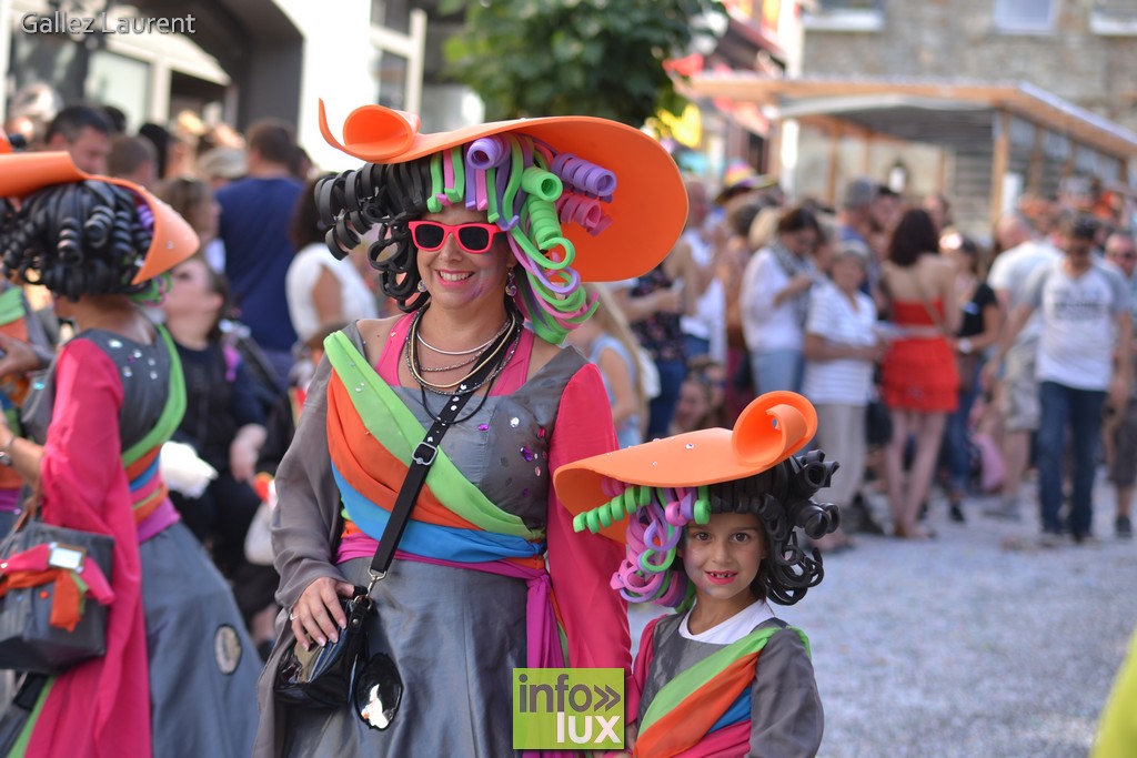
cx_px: 568
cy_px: 379
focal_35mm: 108
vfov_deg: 12.7
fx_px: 3411
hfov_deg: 18.9
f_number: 2.8
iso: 100
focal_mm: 72
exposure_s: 1/250
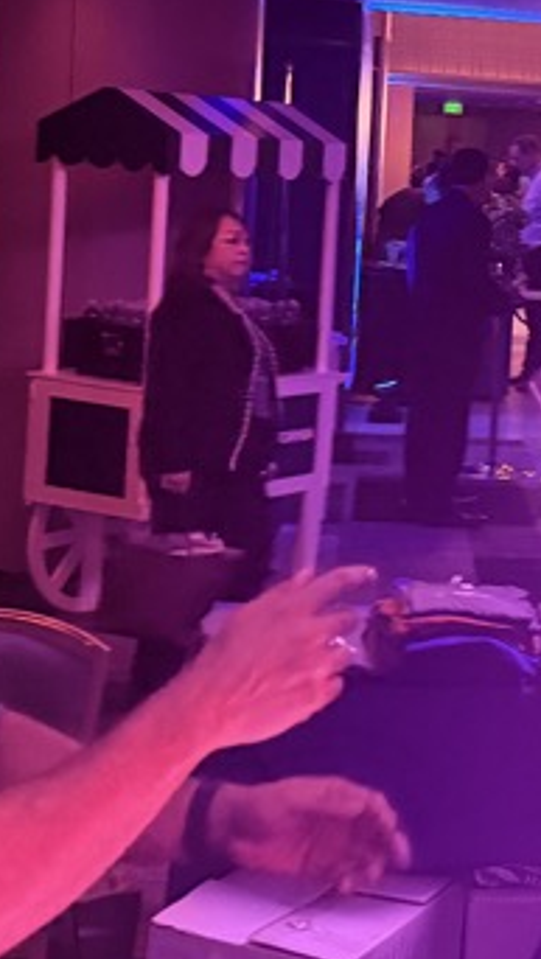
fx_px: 2137
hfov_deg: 13.7
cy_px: 332
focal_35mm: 84
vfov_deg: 25.2
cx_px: 760
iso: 800
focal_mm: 6.76
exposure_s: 1/47
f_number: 1.78
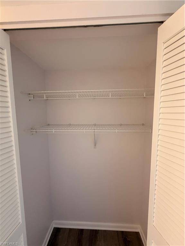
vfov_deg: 102.1
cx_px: 92
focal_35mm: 14
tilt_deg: -4.4
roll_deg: +0.5
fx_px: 100
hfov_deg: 85.7
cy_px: 123
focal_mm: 2.22
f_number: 2.2
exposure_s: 1/60
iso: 320
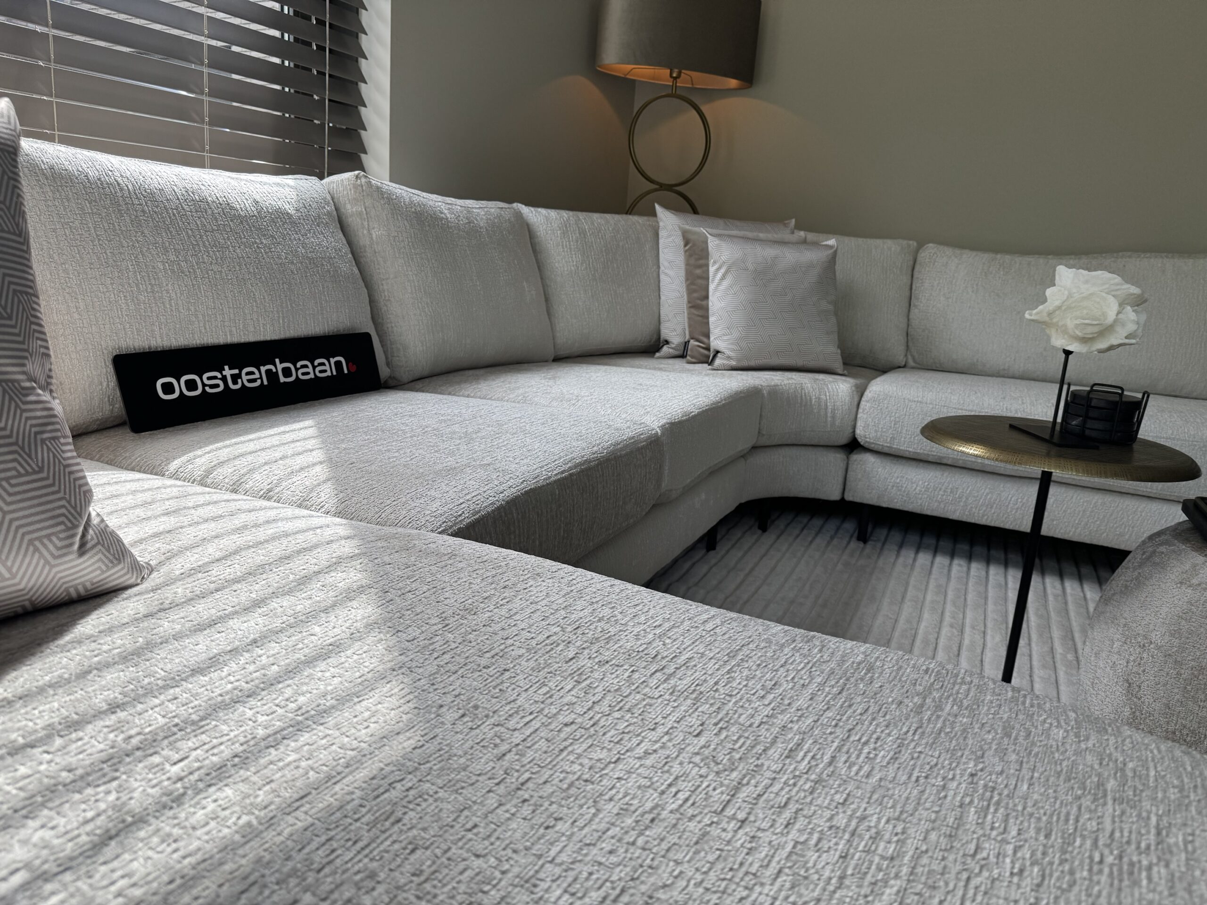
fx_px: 837
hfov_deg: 71.6
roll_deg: -3.6
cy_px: 452
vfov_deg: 56.8
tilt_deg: -13.4
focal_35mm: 24
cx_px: 604
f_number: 1.78
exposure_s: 1/343
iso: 80
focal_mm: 6.76
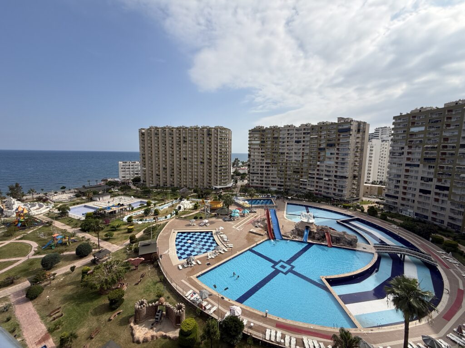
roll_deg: -0.8
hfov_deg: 102.1
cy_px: 174
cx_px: 232
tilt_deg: -6.3
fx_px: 188
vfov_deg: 85.7
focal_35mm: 14
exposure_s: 1/2165
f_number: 2.2
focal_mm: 2.22
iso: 50
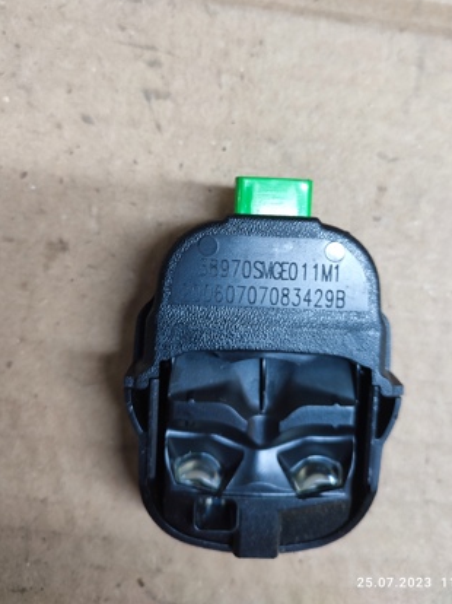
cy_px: 257
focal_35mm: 29
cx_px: 238
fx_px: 505
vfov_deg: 61.4
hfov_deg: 48.2
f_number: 1.9
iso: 312
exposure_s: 1/30
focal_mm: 6.04
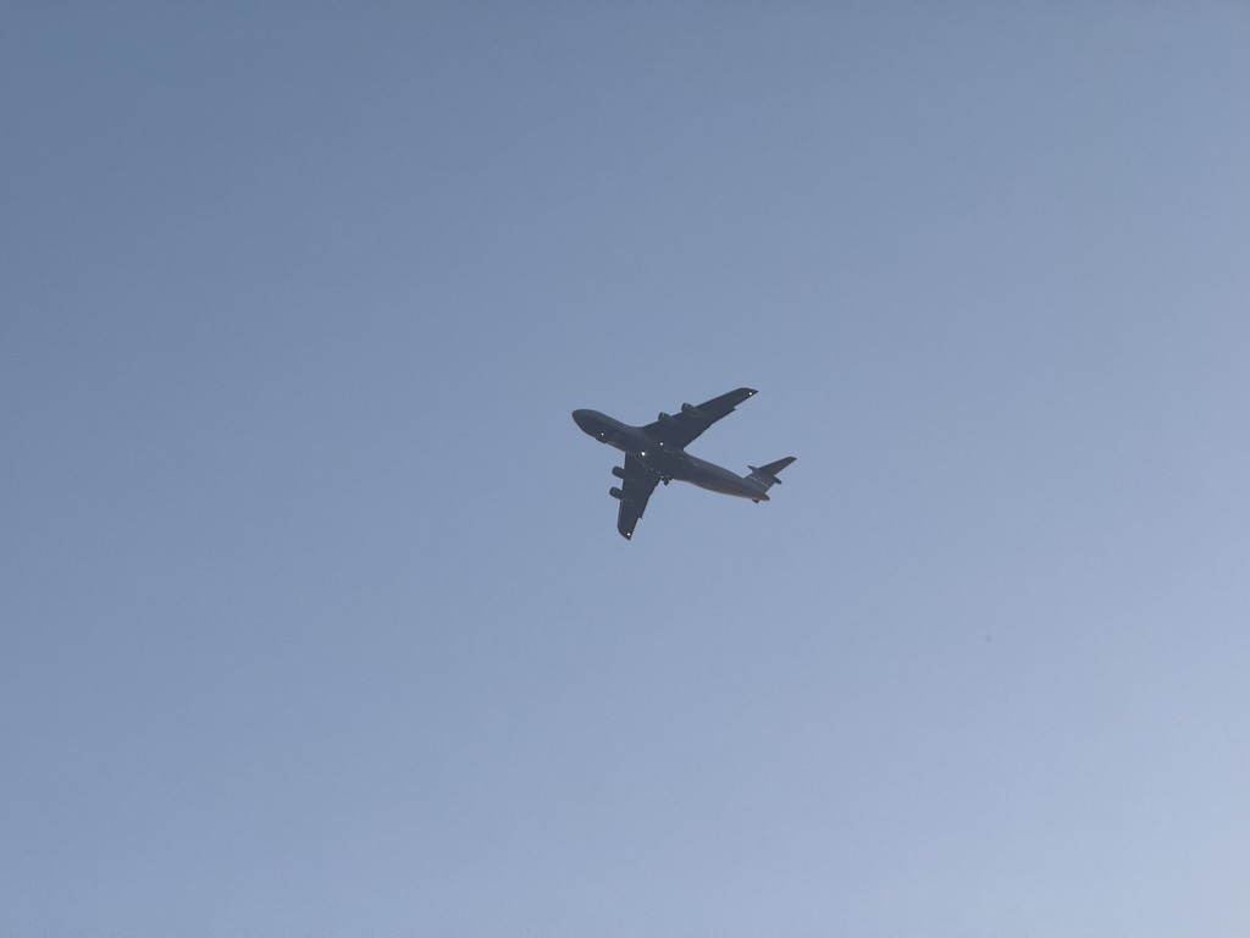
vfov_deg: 12.3
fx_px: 4333
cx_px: 625
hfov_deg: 16.4
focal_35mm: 120
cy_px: 469
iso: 50
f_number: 2.8
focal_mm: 15.66
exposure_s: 1/321
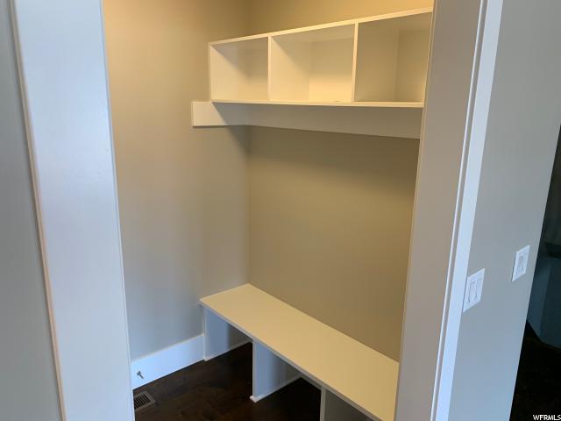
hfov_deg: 67.3
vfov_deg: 53.1
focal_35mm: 26
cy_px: 210
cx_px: 280
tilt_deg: -15.5
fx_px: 421
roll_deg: +0.4
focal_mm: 4.25
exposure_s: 1/60
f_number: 1.8
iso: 100
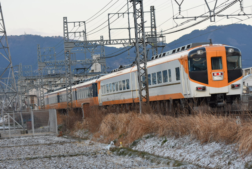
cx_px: 126
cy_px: 84
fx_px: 1103
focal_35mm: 158
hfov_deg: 13.0
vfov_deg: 8.7
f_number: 4
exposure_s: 1/1000
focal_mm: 105
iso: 800
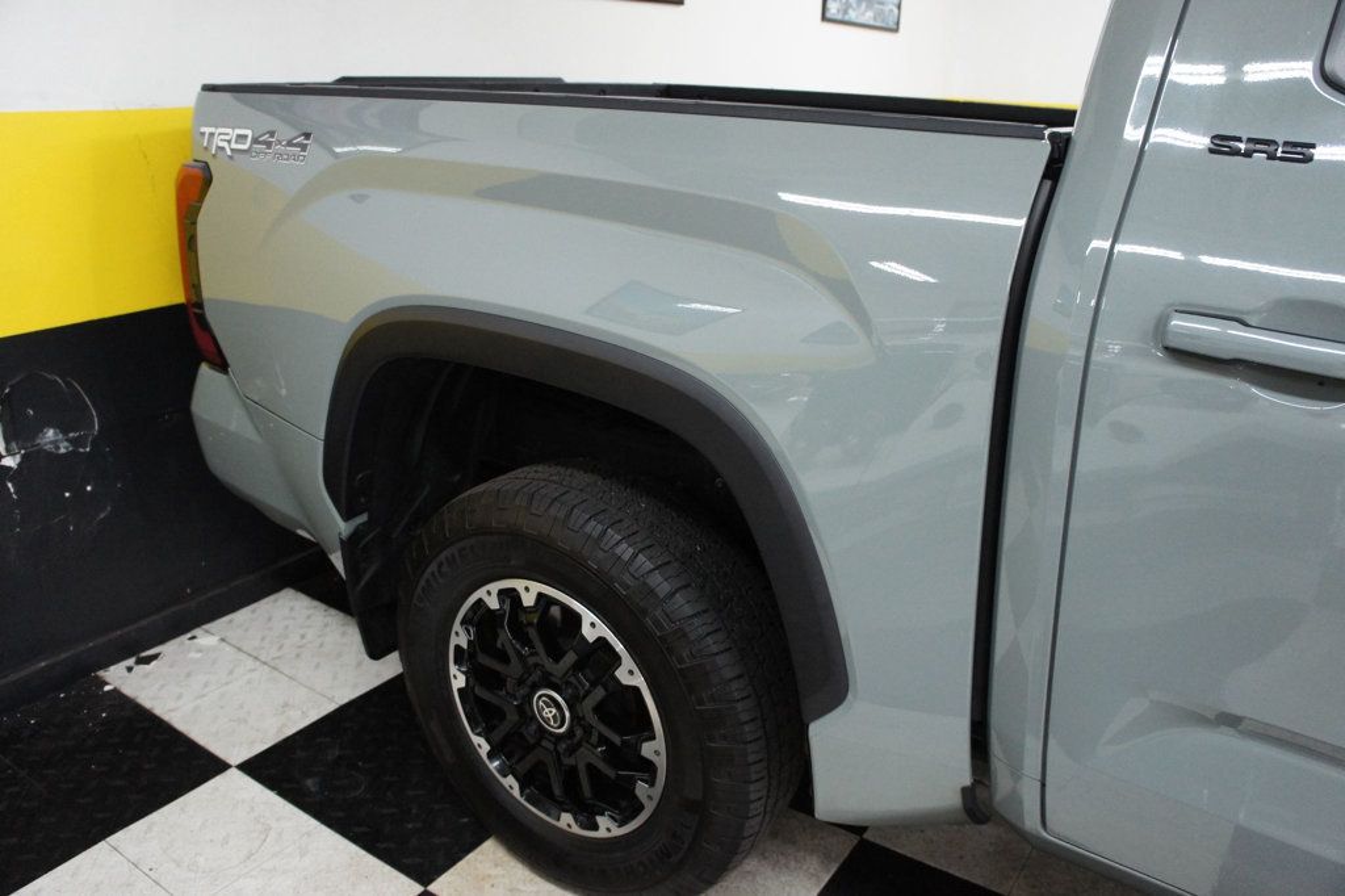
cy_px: 448
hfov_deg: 67.4
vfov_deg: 47.9
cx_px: 672
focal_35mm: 27
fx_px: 1008
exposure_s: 1/100
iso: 1600
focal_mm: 18
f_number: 3.5
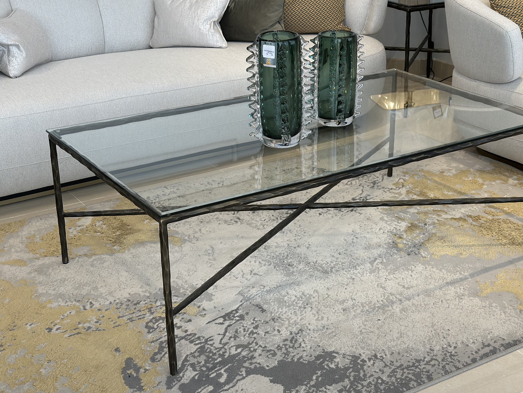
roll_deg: +0.3
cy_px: 162
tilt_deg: -19.9
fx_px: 891
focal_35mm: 59
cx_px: 300
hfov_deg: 32.6
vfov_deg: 24.8
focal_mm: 6.86
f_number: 1.78
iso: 80
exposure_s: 1/422
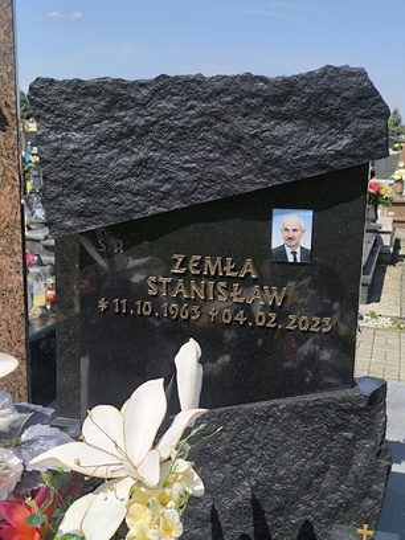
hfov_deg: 31.5
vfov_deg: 41.2
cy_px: 270
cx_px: 202
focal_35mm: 46
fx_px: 718
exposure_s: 1/1354
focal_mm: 6.14
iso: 50
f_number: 1.65
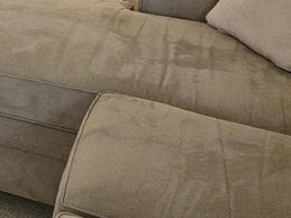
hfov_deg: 17.6
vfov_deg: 15.2
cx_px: -226
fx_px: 765
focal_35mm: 91
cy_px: -89
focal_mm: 5.4
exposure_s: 1/30
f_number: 1.8
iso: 100
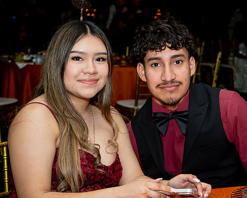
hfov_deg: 22.4
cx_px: 200
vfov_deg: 18.3
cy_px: 82
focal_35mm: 84
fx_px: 614
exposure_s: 1/125
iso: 320
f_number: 4
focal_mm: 36
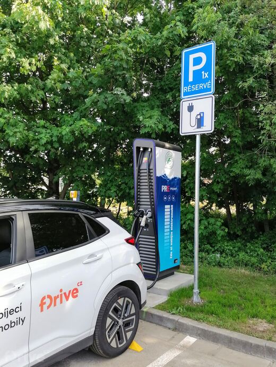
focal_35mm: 32
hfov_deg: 44.2
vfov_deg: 56.8
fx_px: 340
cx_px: 138
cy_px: 184
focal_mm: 5.3
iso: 50
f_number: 1.8
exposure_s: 1/274
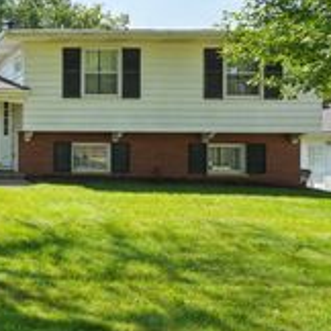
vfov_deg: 39.9
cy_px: 136
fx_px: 454
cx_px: -106
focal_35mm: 42
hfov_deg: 30.7
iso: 400
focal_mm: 16
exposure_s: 1/400
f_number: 10
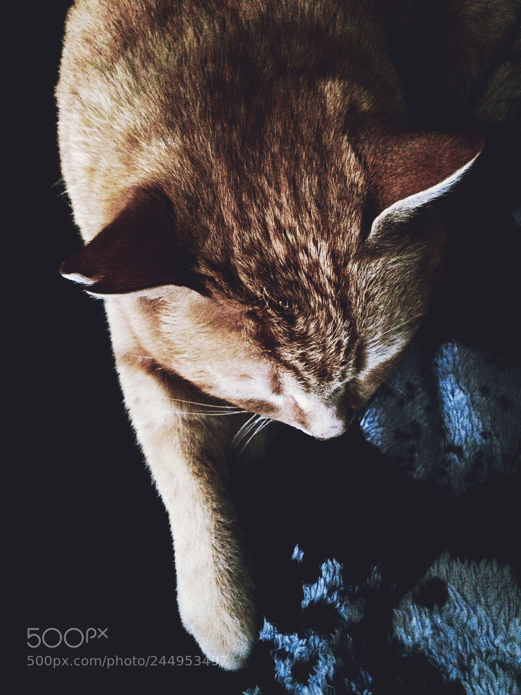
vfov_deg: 61.7
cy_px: 348
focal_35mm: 29
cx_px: 260
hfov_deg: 48.2
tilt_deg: -77.0
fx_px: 582
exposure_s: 1/17
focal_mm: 4.15
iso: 1600
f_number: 2.2
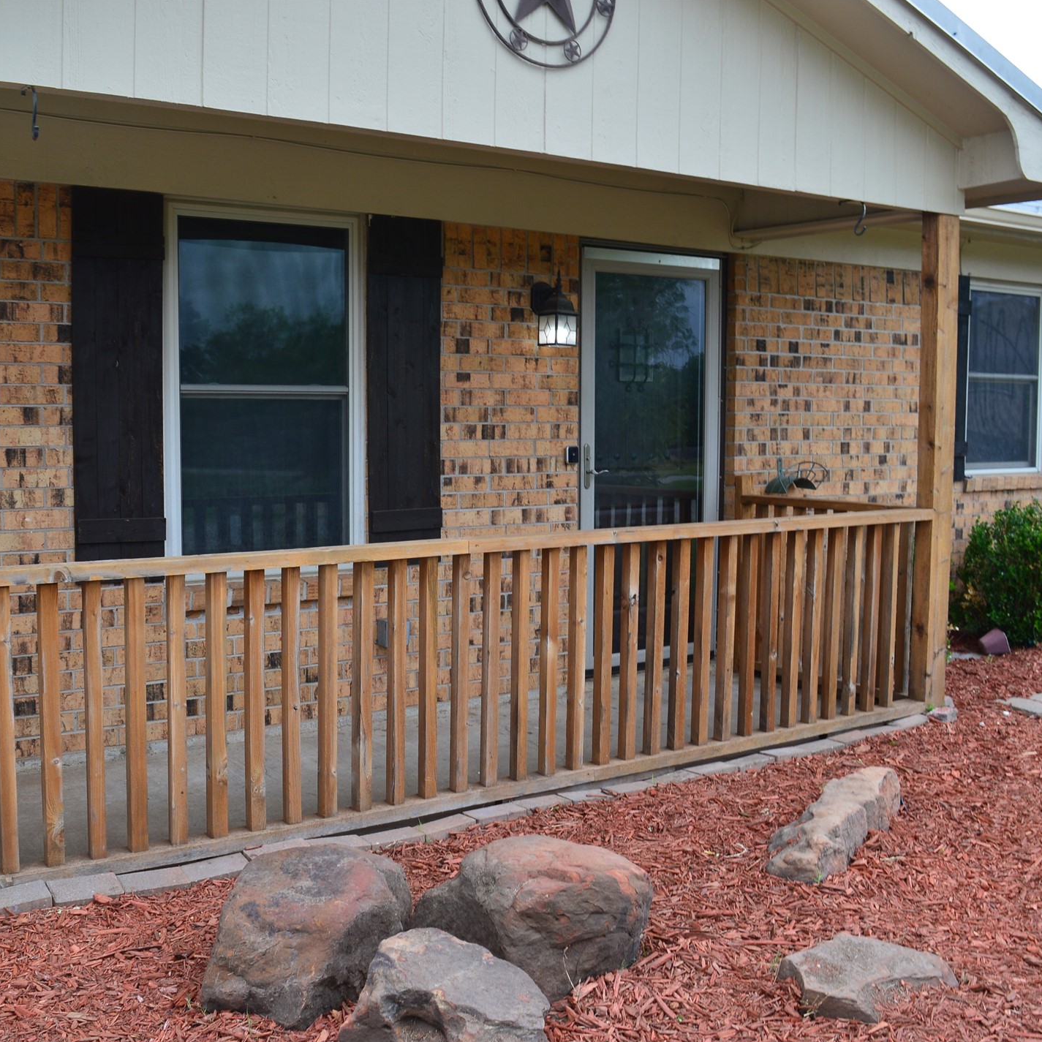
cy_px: 526
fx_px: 1192
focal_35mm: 35
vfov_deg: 47.2
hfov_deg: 46.9
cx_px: 406
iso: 125
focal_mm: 18
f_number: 5.6
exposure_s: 1/60
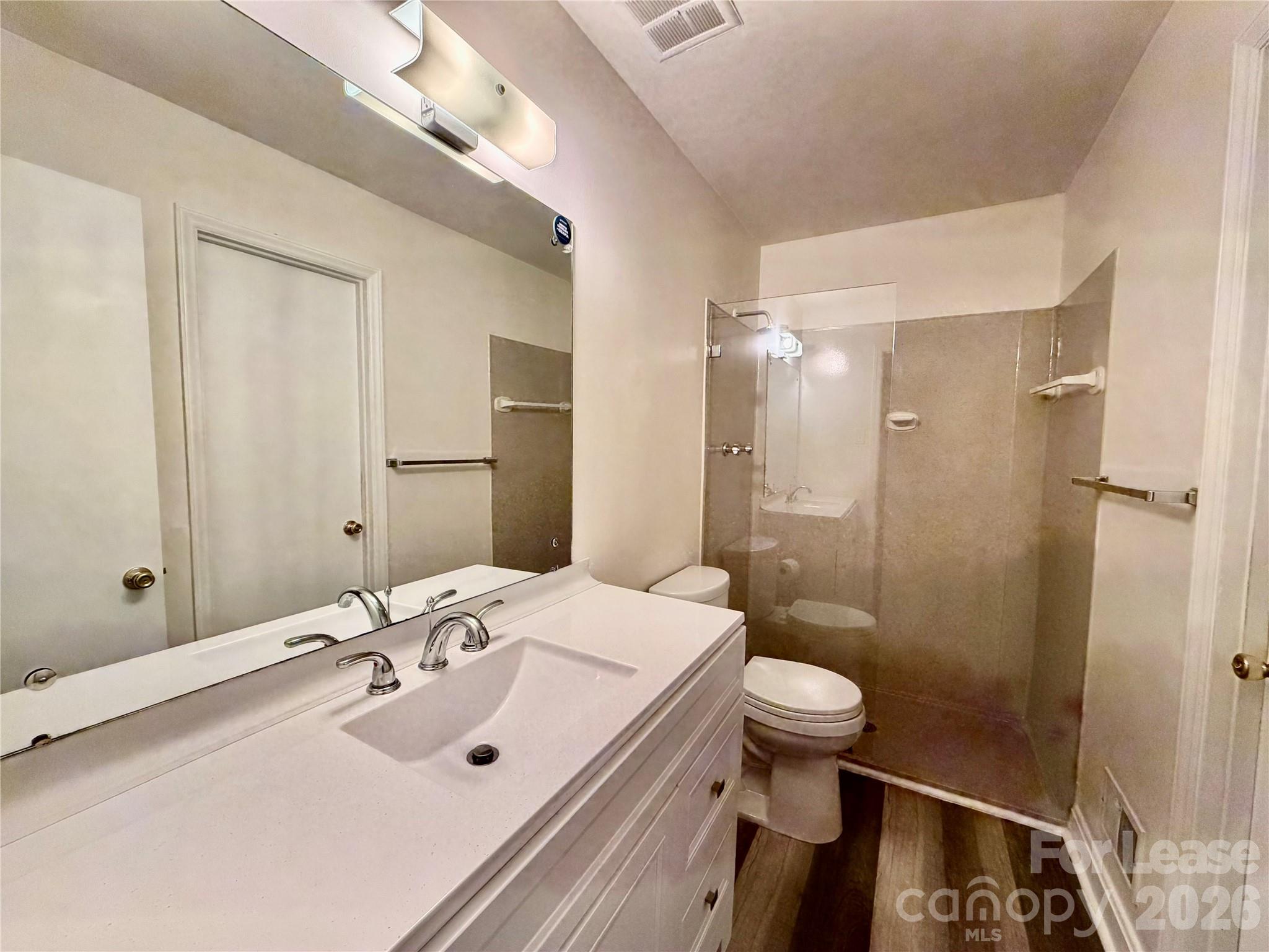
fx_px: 513
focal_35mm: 14
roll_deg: -0.1
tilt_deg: -4.1
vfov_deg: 85.7
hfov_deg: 102.1
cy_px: 476
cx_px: 634
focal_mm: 2.22
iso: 250
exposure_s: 1/120
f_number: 2.2
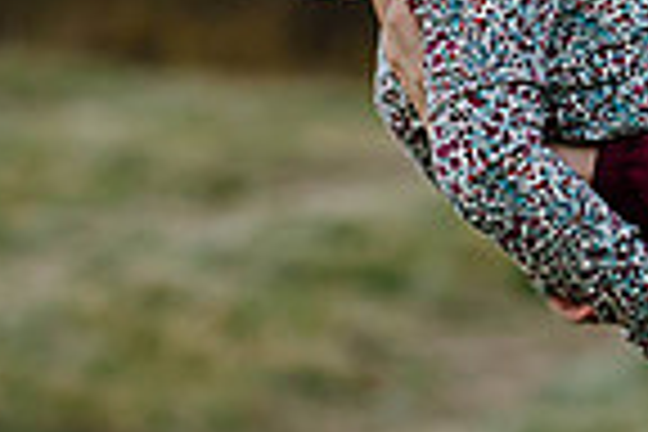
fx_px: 3636
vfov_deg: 6.7
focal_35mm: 202
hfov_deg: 10.1
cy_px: -232
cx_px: 585
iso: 80
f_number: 2
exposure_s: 1/320
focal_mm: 50
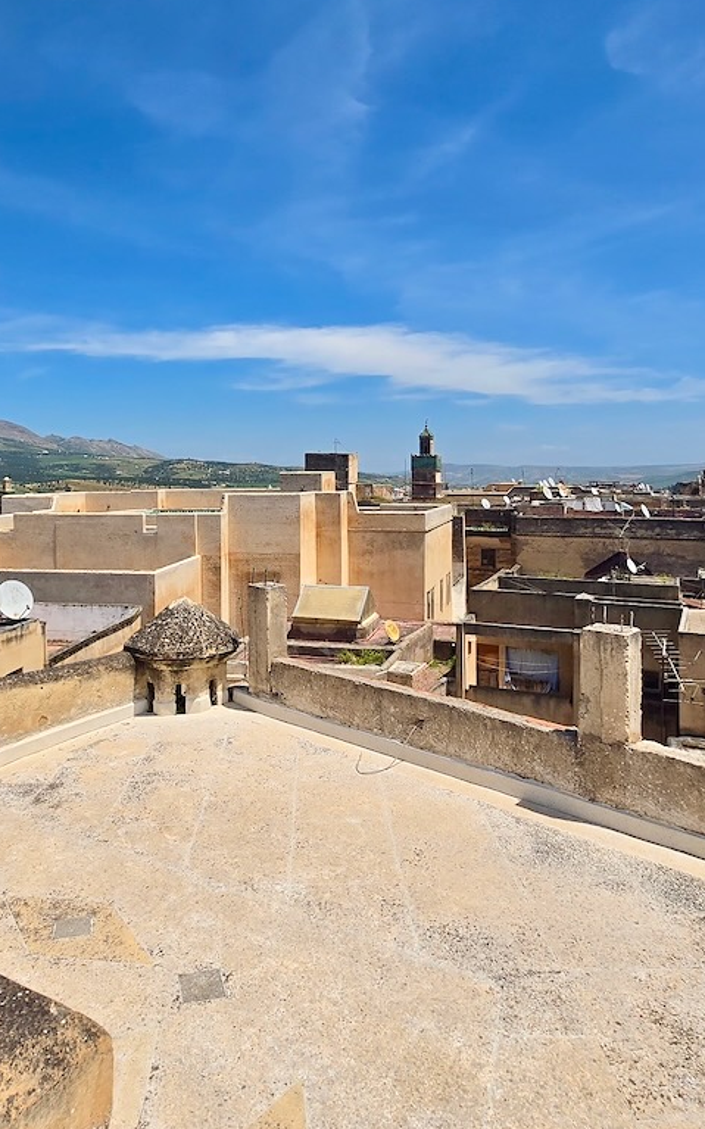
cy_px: 473
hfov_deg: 52.9
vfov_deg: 76.6
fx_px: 707
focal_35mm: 23
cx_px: 322
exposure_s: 1/2204
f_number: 2.2
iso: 25
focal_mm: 1.7
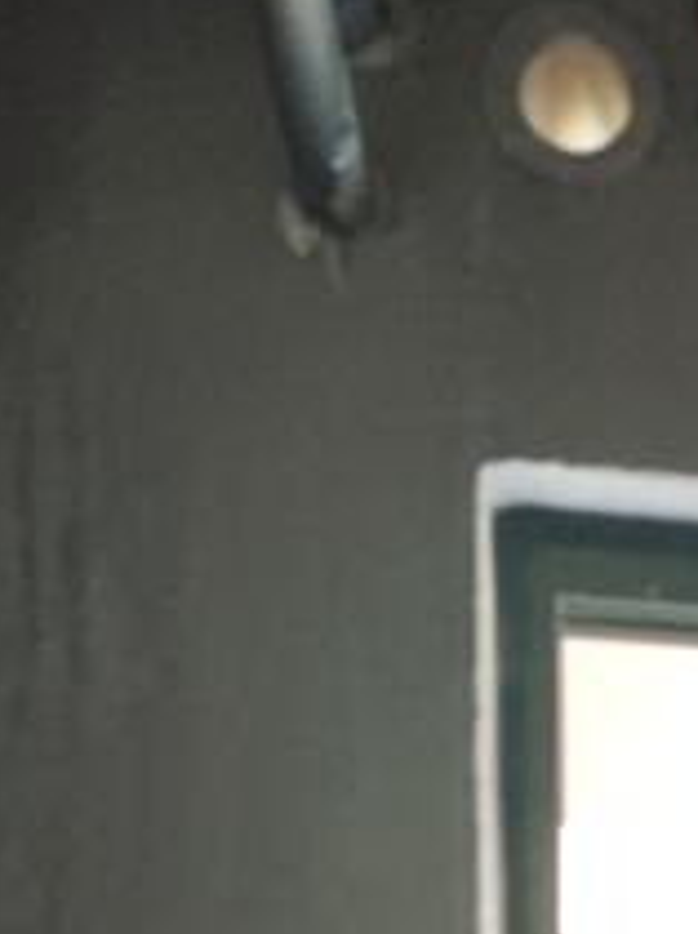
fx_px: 3287
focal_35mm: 122
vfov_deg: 13.2
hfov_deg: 11.0
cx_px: 1387
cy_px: 2057
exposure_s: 1/14.3
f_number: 1.8
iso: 1287
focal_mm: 4.68
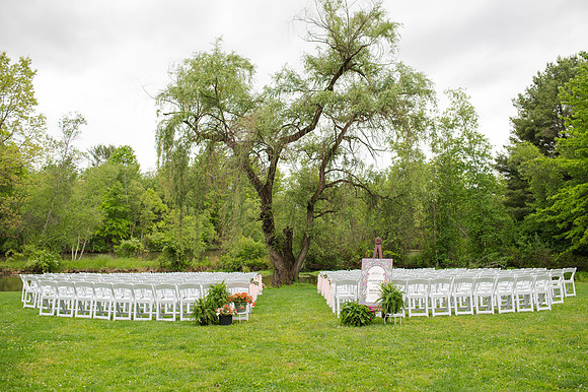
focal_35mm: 35
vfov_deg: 37.4
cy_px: 196
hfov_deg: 54.0
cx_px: 297
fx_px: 577
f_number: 3.5
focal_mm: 35
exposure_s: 1/320
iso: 100
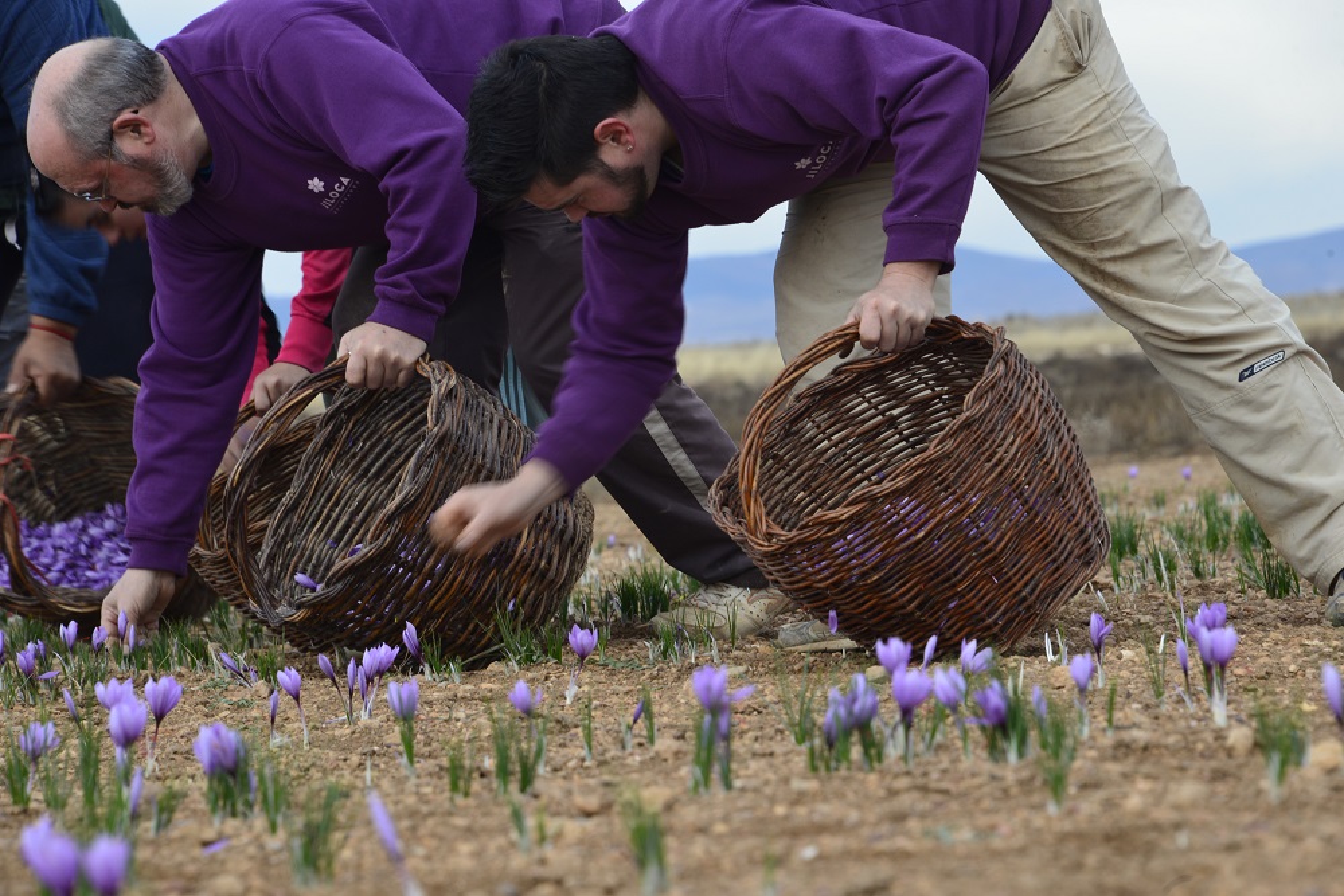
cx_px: 672
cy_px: 448
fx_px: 7094
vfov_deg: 7.2
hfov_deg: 10.8
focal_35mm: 190
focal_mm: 190
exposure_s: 1/50
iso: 400
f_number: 10
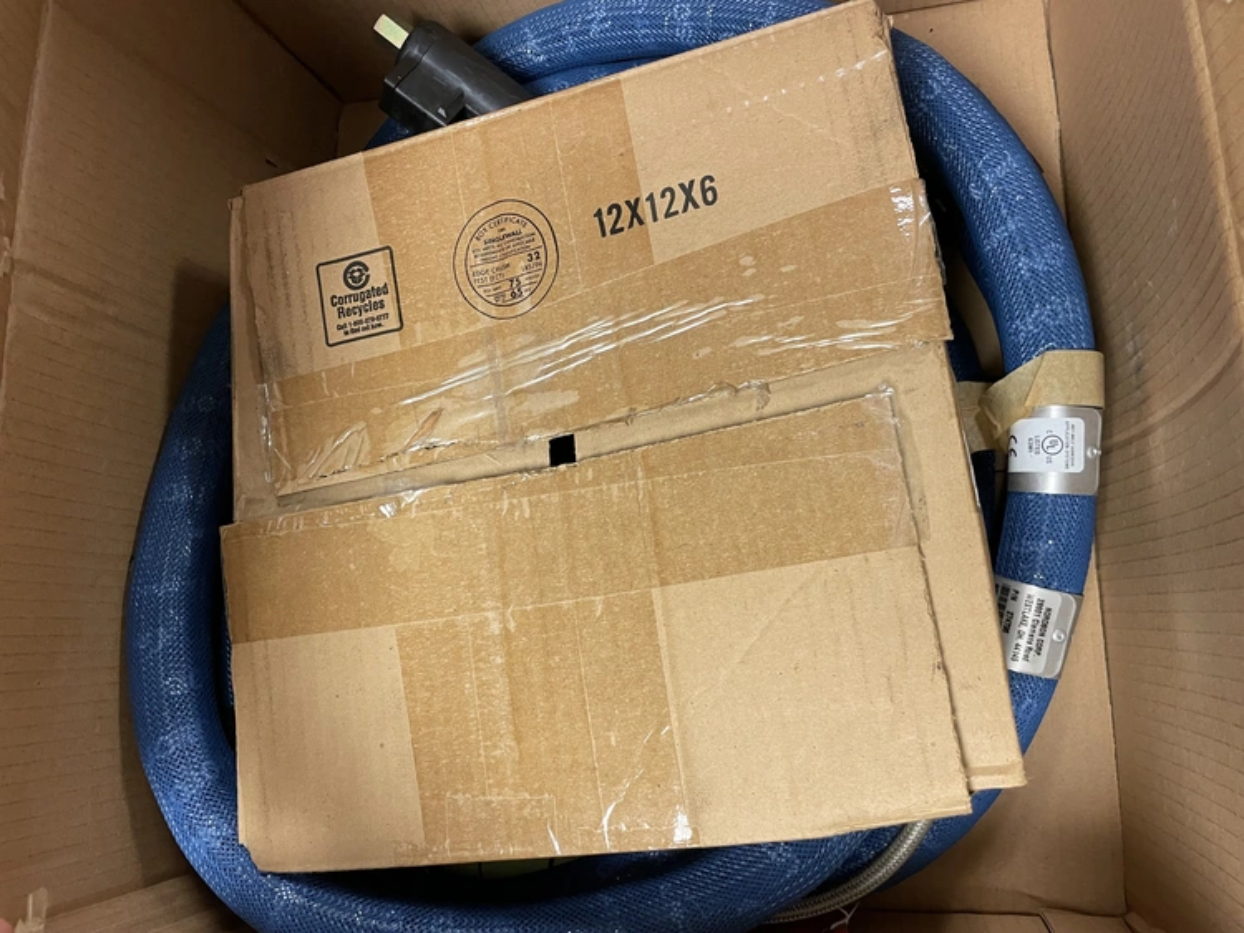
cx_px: 622
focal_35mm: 26
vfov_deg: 53.1
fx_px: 935
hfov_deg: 67.3
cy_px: 466
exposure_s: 1/60
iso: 160
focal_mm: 4.2
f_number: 1.6
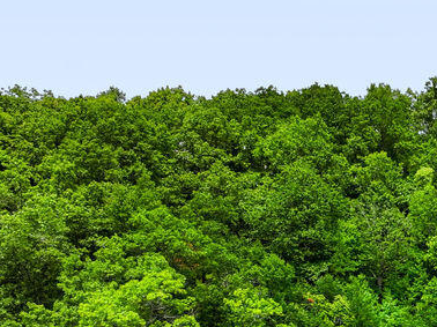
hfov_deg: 27.1
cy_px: 355
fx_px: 820
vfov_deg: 21.5
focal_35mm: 65
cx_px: 495
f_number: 2.8
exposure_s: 1/50
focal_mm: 12.29
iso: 130
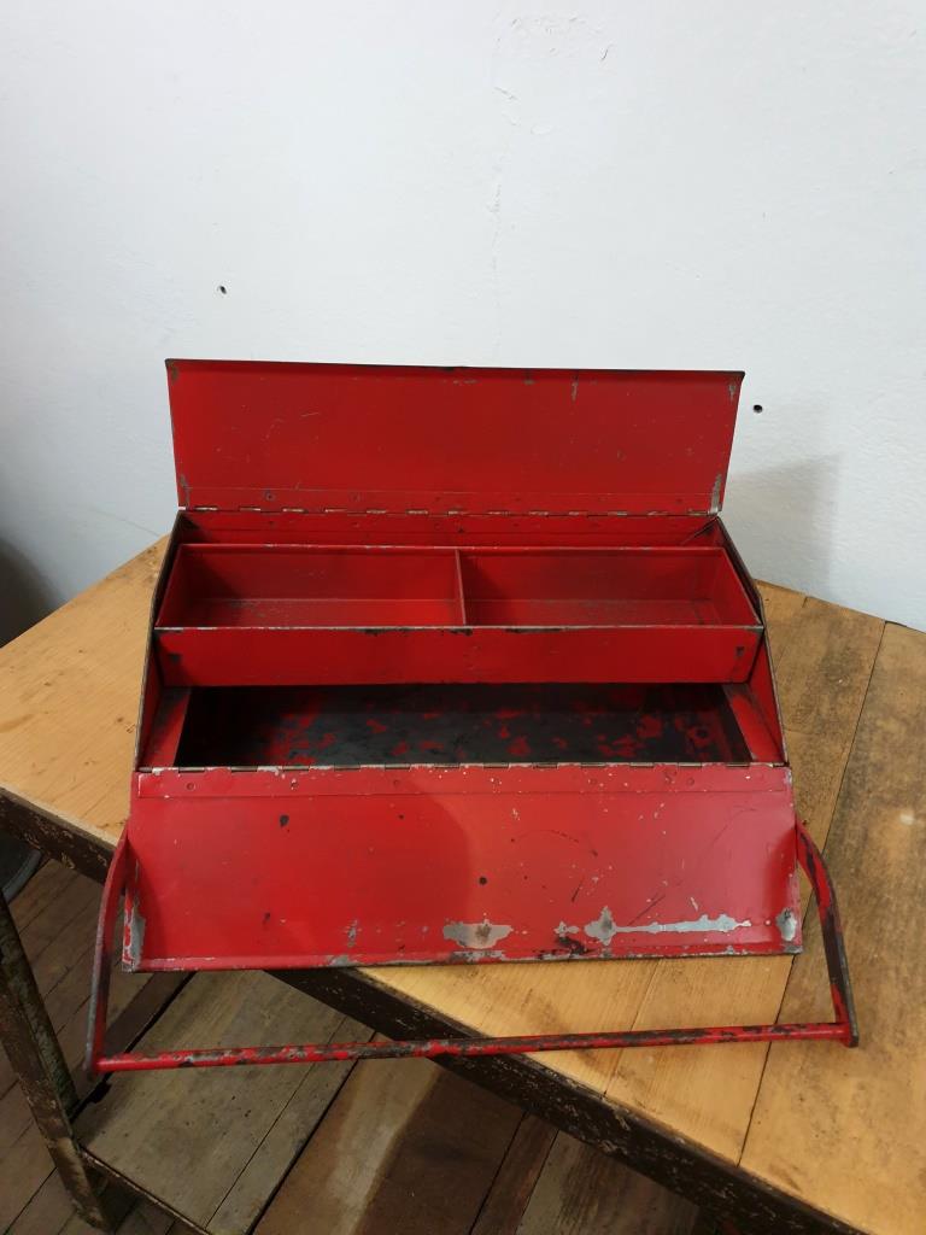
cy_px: 618
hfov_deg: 53.1
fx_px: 927
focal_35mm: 26
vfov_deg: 67.3
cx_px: 463
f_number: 1.5
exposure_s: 1/50
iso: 250
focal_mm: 4.3
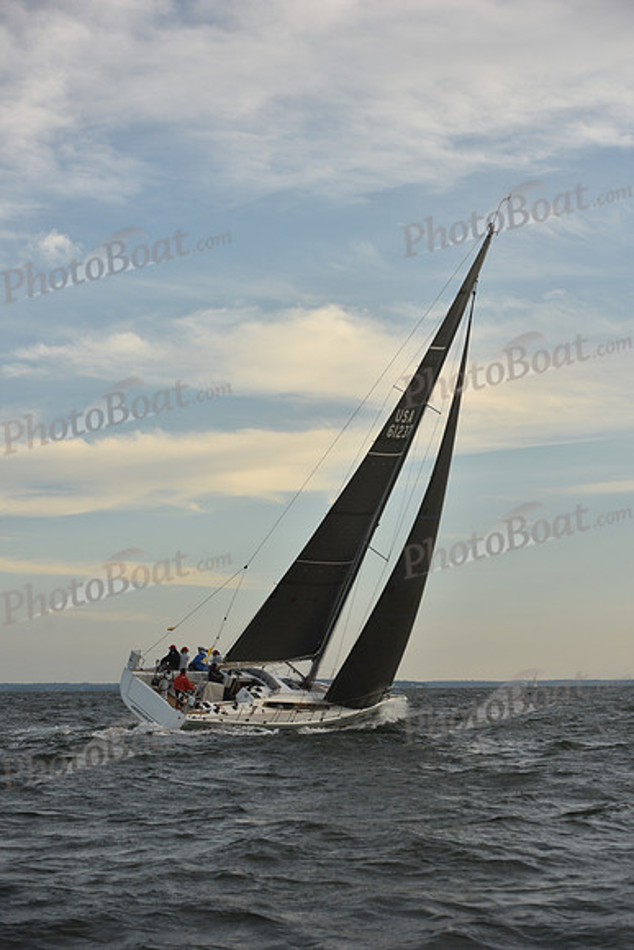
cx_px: 317
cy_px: 475
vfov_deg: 28.8
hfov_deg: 19.5
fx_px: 1848
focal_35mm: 70
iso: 250
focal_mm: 70
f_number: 5.6
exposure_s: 1/1000
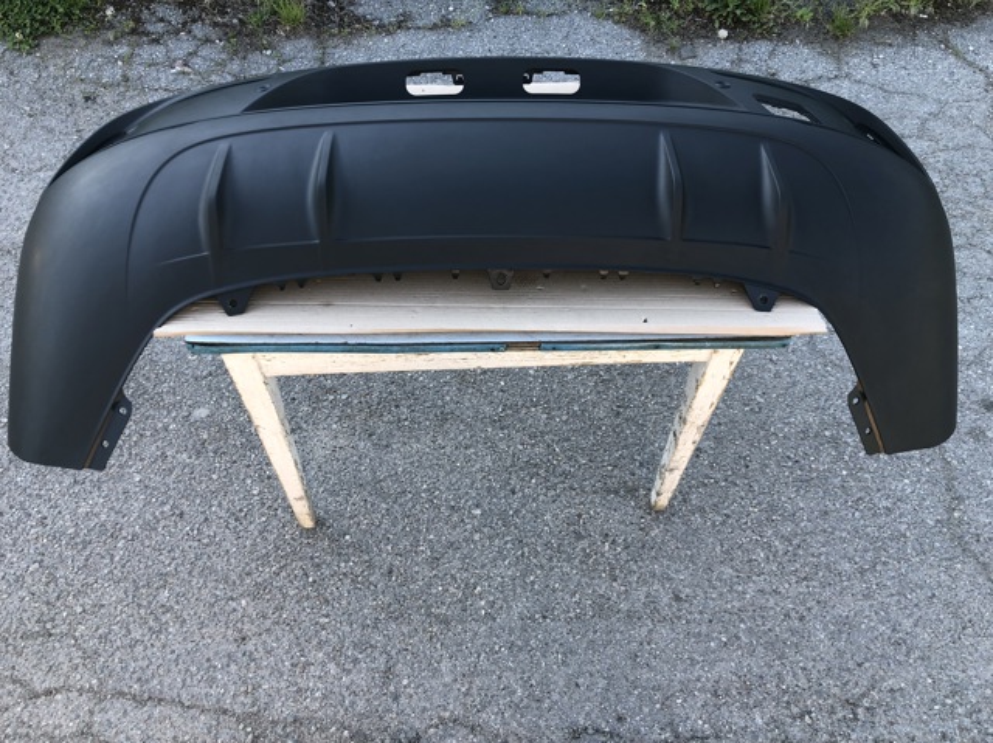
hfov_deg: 63.5
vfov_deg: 49.7
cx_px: 496
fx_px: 803
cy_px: 372
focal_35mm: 28
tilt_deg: -54.6
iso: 25
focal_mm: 4
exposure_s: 1/120
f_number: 1.8
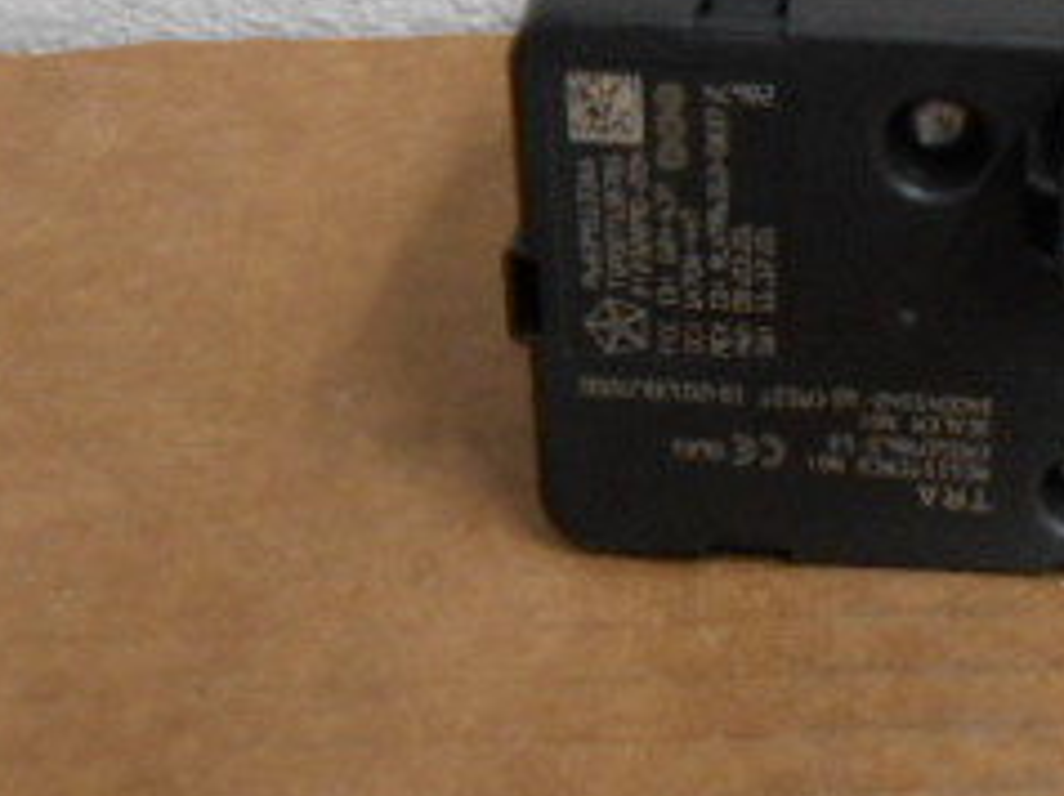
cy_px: 188
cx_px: 943
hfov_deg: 26.9
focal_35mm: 70
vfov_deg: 20.8
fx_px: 2149
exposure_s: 1/13
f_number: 3.2
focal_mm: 4.6
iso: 400
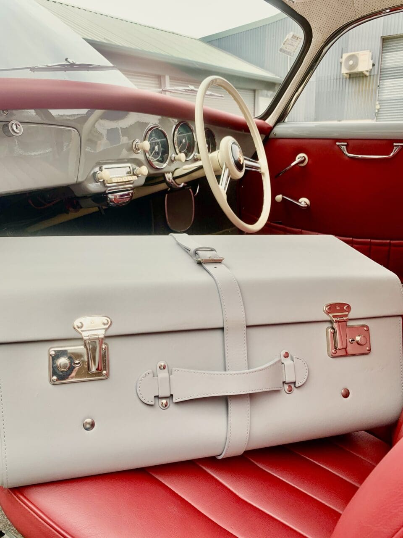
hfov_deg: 53.1
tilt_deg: -15.5
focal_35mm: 26
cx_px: 202
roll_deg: +1.5
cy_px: 269
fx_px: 404
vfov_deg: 67.3
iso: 25
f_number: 1.8
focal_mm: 4.25
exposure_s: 1/165
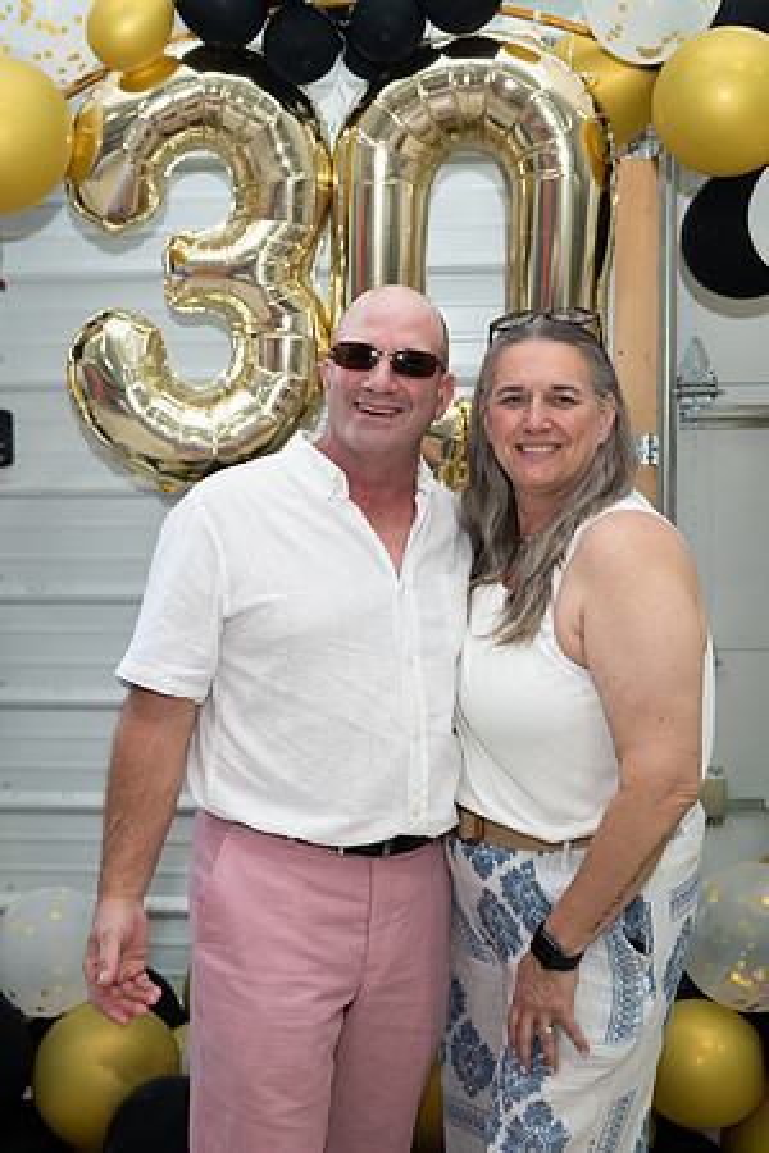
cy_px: 577
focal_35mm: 47
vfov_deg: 42.1
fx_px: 1498
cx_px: 272
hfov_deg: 28.6
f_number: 4.5
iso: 100
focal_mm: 31
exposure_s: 1/160
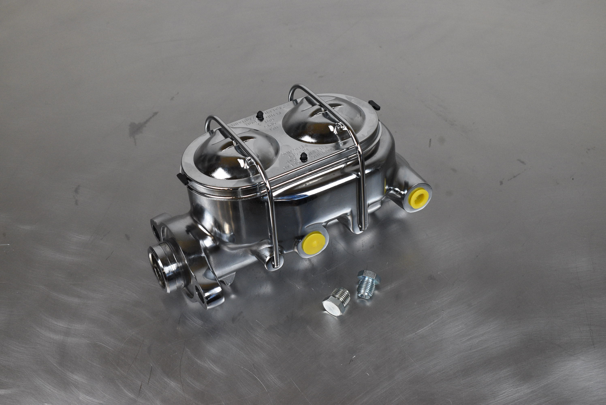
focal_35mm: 52
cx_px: 303
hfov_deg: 37.8
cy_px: 202
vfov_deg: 25.8
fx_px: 884
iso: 1250
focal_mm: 35
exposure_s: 1/200
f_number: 7.1
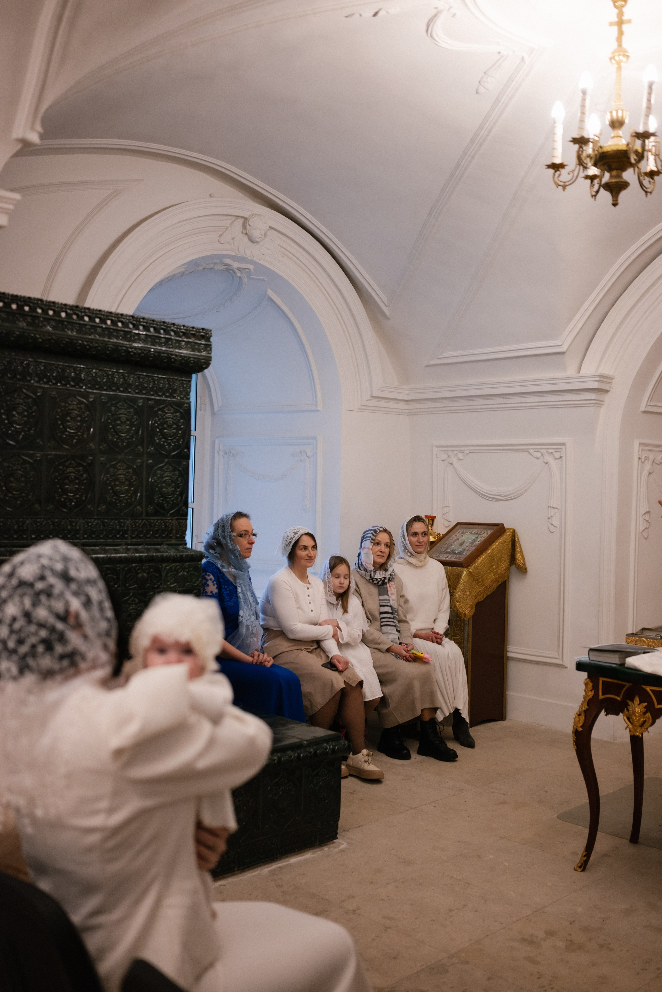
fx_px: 964
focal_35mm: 35
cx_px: 331
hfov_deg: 37.9
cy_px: 496
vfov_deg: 54.4
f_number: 1.8
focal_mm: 35
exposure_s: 1/250
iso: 1000
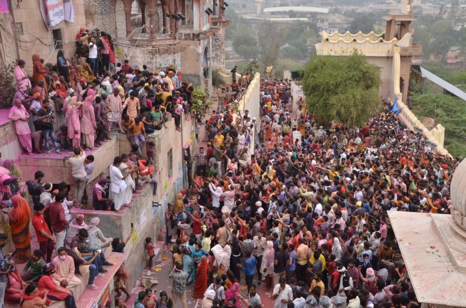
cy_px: 154
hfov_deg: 46.5
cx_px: 233
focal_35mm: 42
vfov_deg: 31.7
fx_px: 542
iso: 800
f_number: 8
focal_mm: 28
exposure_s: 1/160
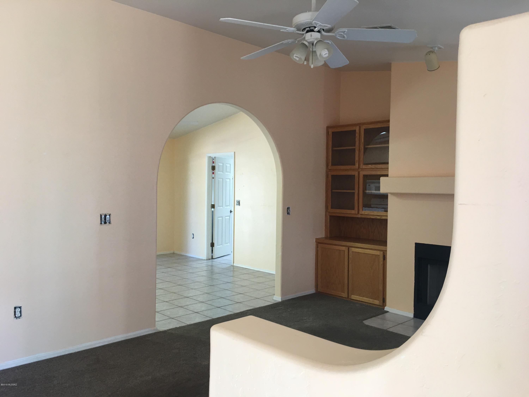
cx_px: 264
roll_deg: -1.4
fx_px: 443
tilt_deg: +0.2
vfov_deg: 48.2
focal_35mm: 29
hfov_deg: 61.7
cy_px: 198
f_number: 2.2
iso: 32
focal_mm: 4.15
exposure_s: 1/15
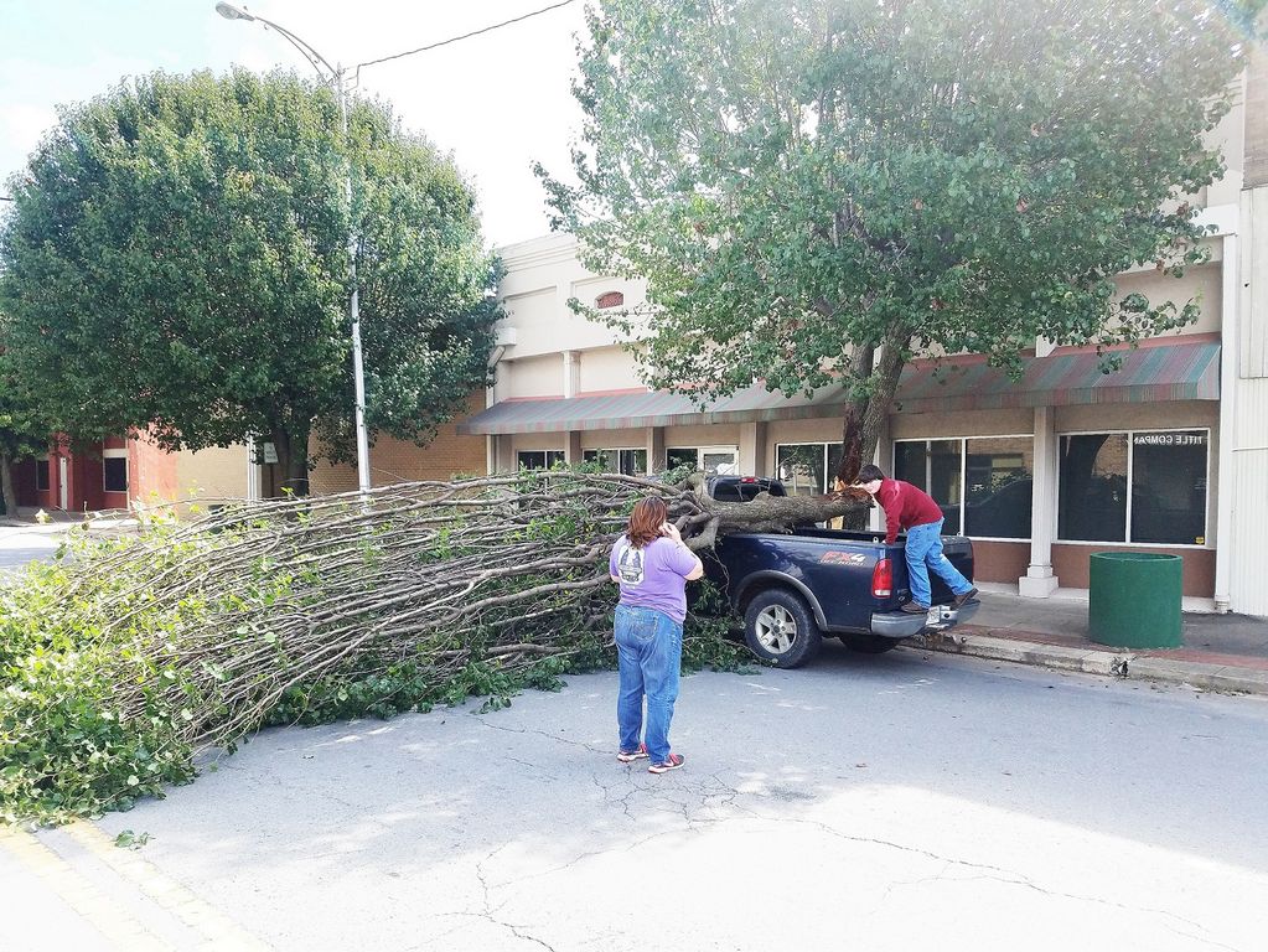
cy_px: 476
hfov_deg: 67.3
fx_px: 953
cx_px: 634
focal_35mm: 26
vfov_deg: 53.1
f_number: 1.7
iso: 50
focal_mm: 4.2
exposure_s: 1/828
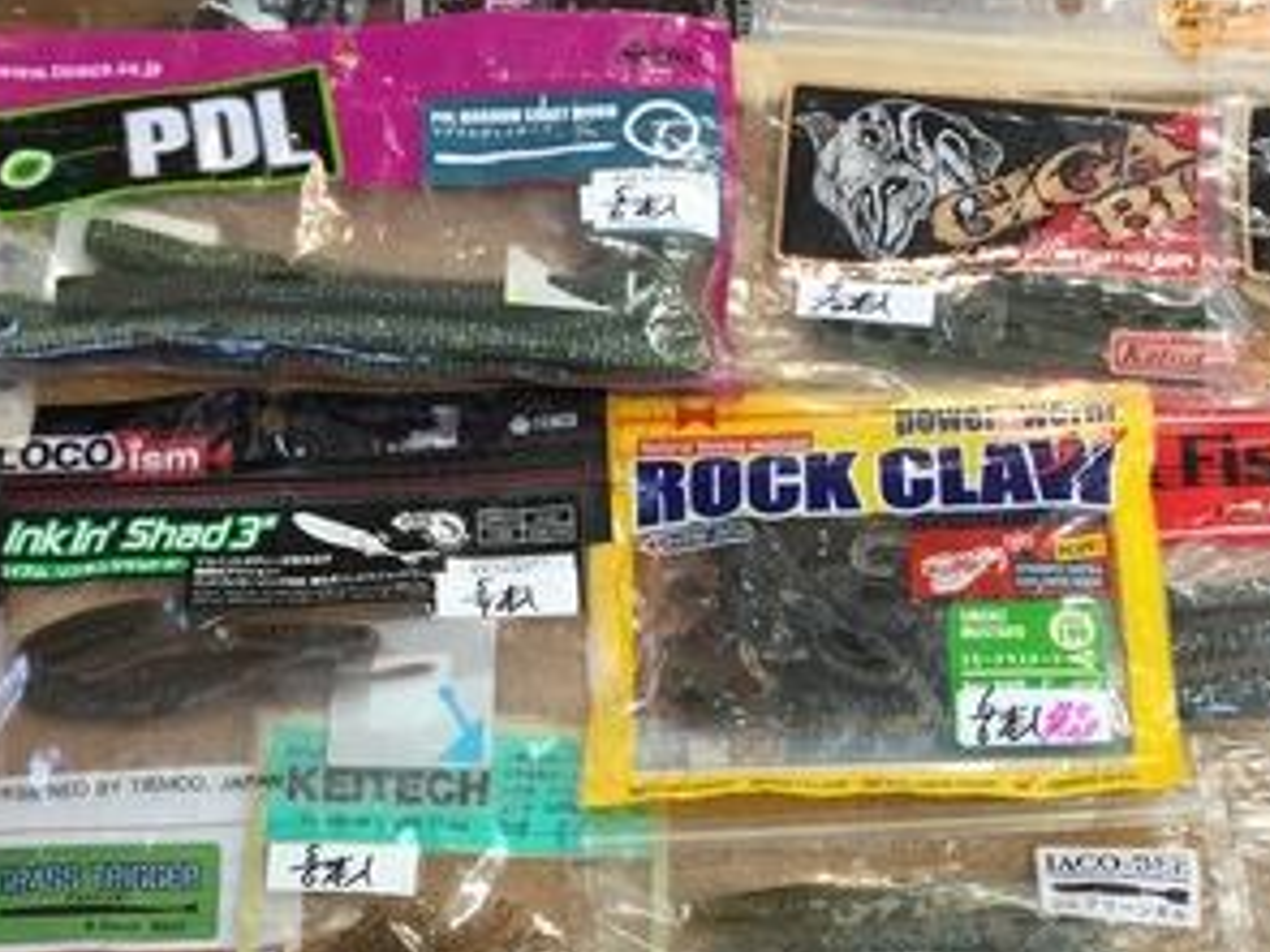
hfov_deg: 30.7
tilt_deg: -69.9
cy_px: 913
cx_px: 629
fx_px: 2310
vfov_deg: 22.5
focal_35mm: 63
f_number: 2.4
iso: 50
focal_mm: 3.3
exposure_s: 1/30
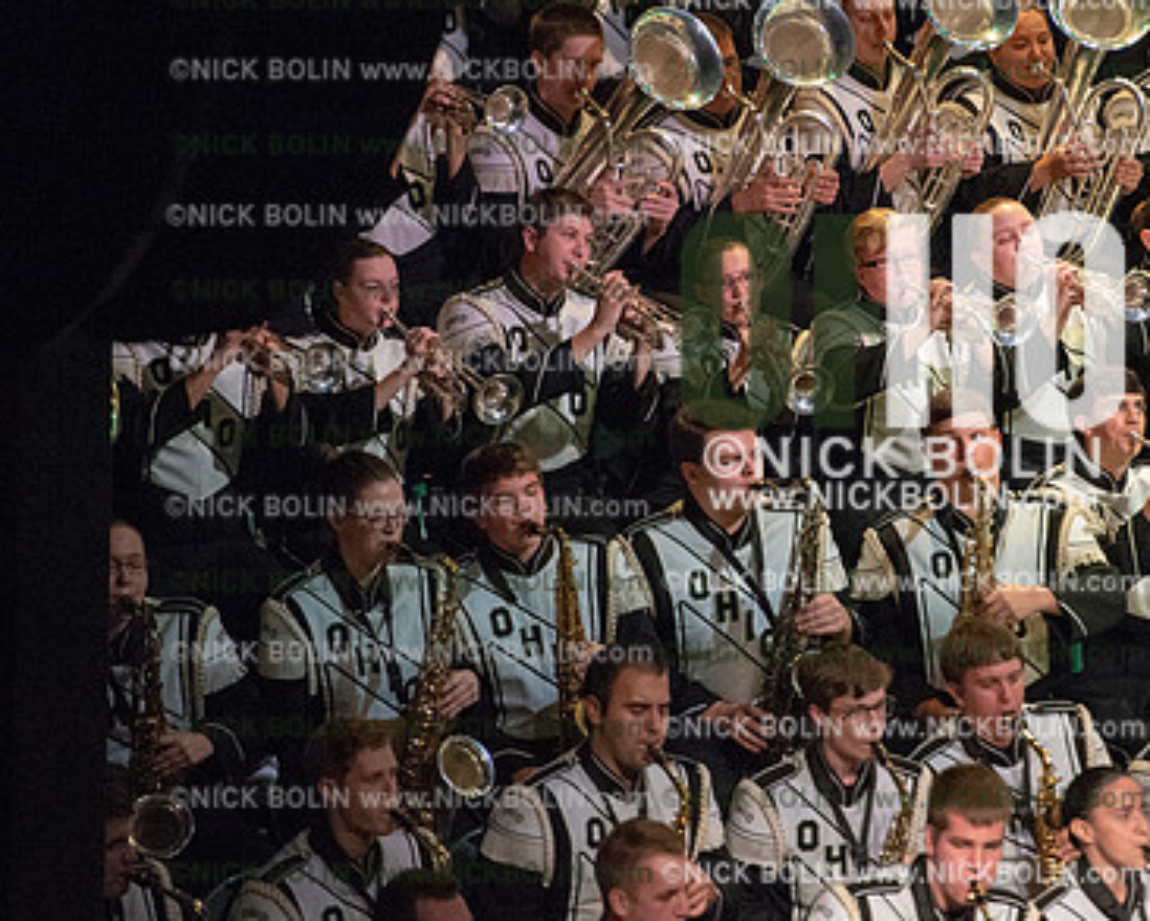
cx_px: 902
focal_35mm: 297
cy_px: 361
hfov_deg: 6.5
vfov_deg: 5.2
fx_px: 10111
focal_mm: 200
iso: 8000
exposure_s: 1/1600
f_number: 2.8
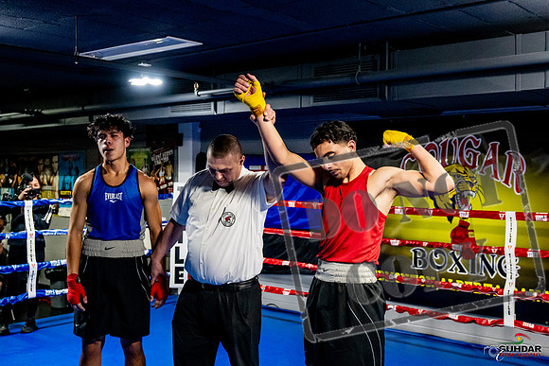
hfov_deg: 46.4
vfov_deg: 31.9
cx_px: 274
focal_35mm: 42
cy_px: 183
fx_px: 641
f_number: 2.8
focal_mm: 28
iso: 5000
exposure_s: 1/800
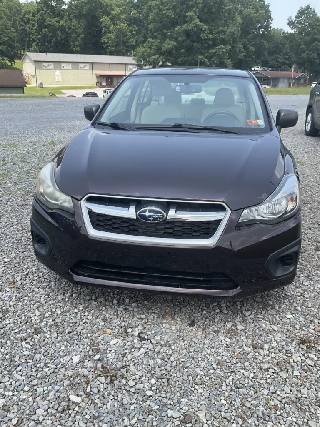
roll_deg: -1.8
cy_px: 214
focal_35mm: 29
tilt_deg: -22.0
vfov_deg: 61.7
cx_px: 160
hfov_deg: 48.2
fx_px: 357
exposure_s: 1/855
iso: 16
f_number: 1.8
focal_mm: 3
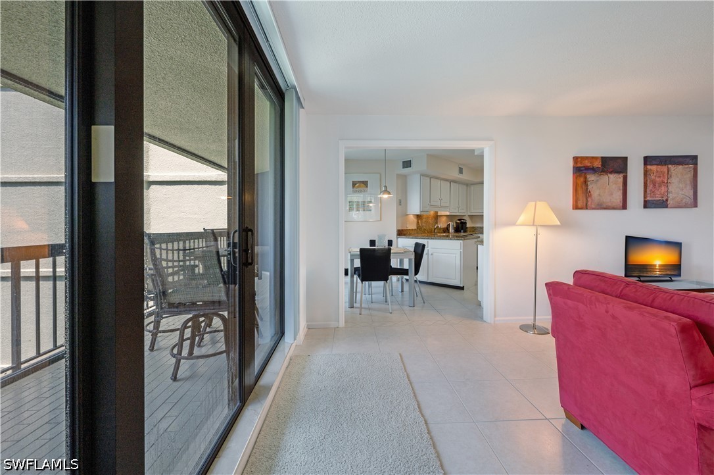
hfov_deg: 104.3
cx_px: 357
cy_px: 238
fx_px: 277
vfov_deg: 81.1
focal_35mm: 14
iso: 160
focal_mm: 14
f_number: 11
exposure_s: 1/4
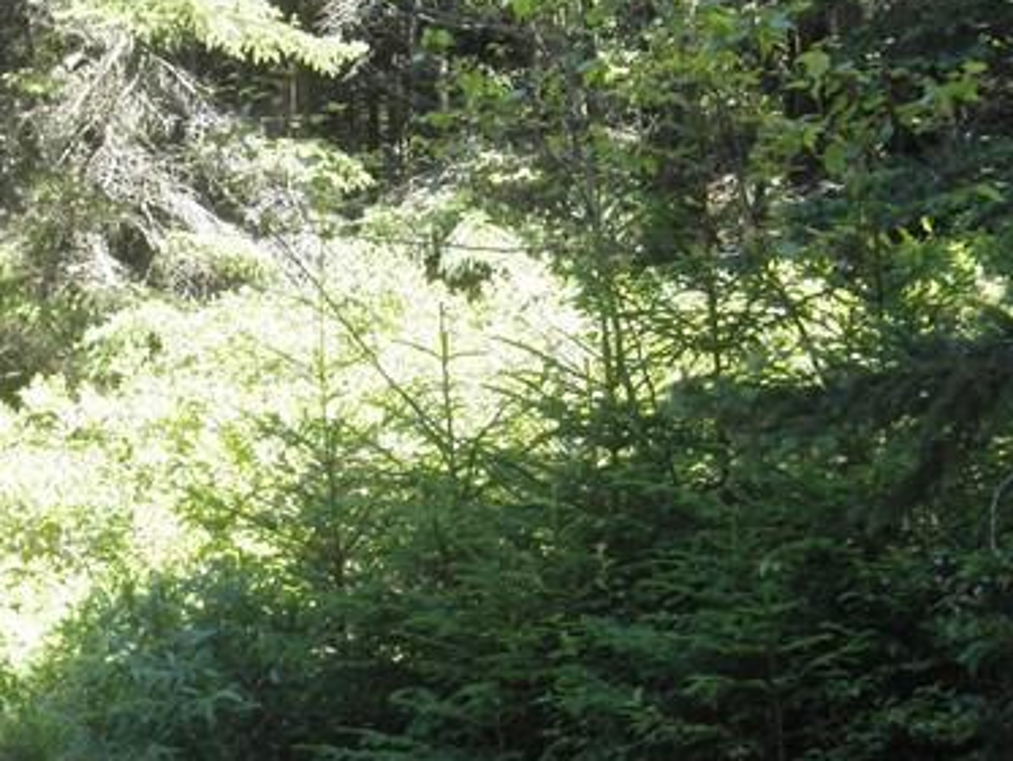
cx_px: 587
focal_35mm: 96
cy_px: 375
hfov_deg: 20.4
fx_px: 2810
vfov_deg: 15.4
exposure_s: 1/60
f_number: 3.2
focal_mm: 6.1
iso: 64
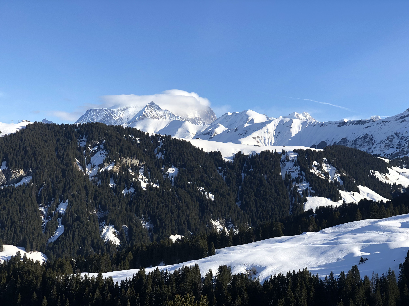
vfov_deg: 28.0
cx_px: 204
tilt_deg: +2.0
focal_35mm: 52
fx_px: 614
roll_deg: -2.8
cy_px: 153
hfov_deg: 36.8
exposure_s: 1/1245
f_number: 2.4
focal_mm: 6
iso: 16
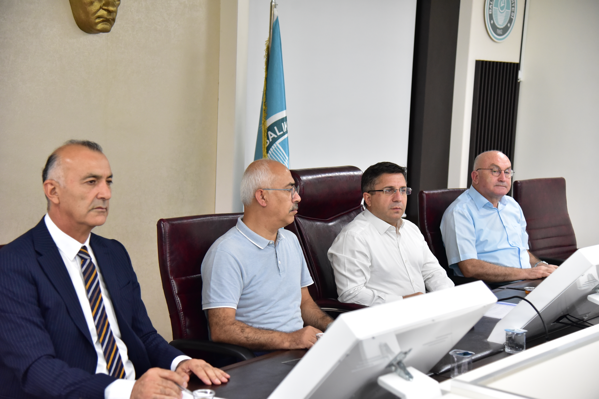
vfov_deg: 21.9
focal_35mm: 62
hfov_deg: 32.4
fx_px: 1032
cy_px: 200
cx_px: 300
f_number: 4
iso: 3200
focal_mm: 62
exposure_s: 1/400
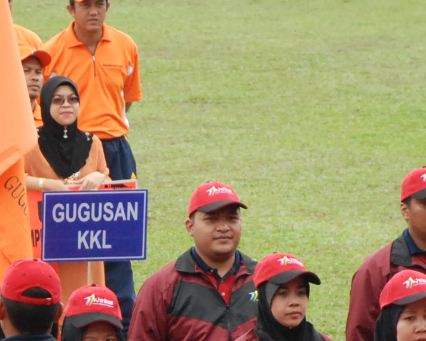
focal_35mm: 642
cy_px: 432
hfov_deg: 3.0
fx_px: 8092
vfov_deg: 2.4
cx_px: -23
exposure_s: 1/800
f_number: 5.6
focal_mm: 112
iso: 1000
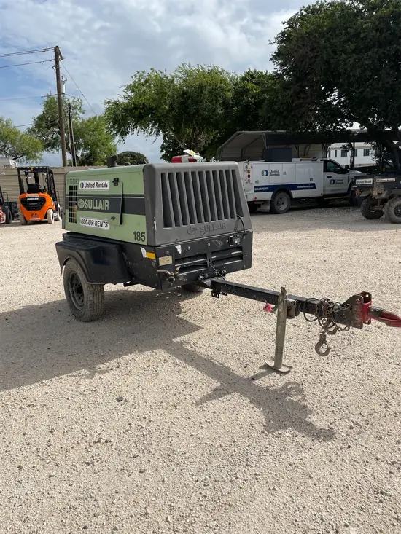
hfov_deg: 53.1
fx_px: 401
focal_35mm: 26
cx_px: 200
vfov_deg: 67.3
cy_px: 267
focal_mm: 4.2
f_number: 1.6
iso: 32
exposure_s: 1/5556
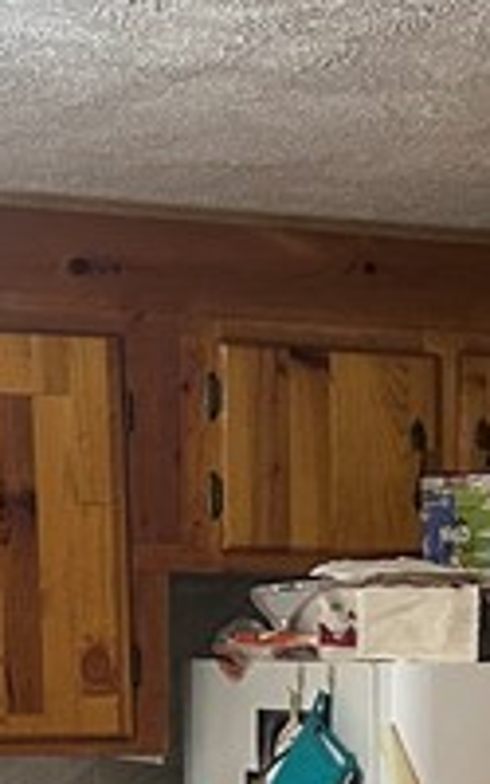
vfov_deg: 15.1
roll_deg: -0.1
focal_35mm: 130
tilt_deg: -8.7
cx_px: 439
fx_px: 2778
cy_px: 1090
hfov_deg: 10.0
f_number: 1.78
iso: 320
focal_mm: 6.86
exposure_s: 1/60
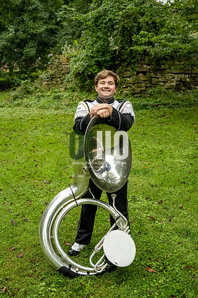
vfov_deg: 45.4
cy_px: 149
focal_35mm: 43
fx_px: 355
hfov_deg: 31.2
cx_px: 99
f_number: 4
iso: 800
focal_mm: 43
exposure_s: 1/500
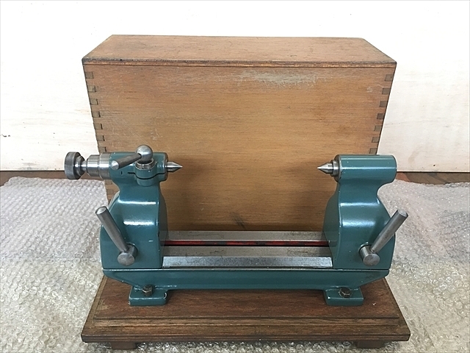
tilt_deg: -30.4
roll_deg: -0.6
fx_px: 394
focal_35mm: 29
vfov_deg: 48.2
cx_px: 235
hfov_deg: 61.7
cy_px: 176
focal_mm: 4.15
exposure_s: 1/30
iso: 100
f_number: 2.2
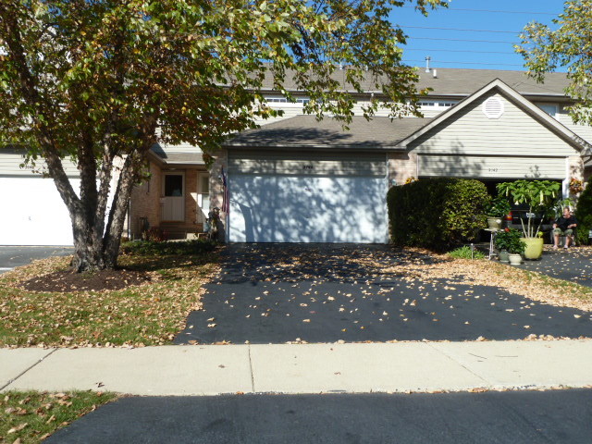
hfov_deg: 52.6
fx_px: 599
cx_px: 296
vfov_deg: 40.7
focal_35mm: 35
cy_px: 222
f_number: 4.5
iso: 80
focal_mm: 5.7
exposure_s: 1/500
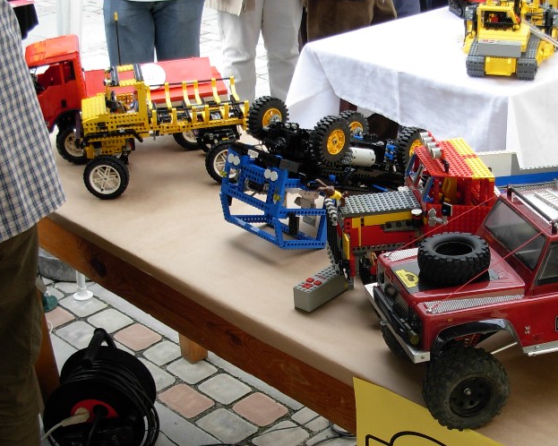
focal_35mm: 61
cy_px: 235
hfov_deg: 30.7
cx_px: 380
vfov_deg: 25.0
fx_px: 1007
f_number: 2.9
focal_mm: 6.3
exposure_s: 1/161
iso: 79
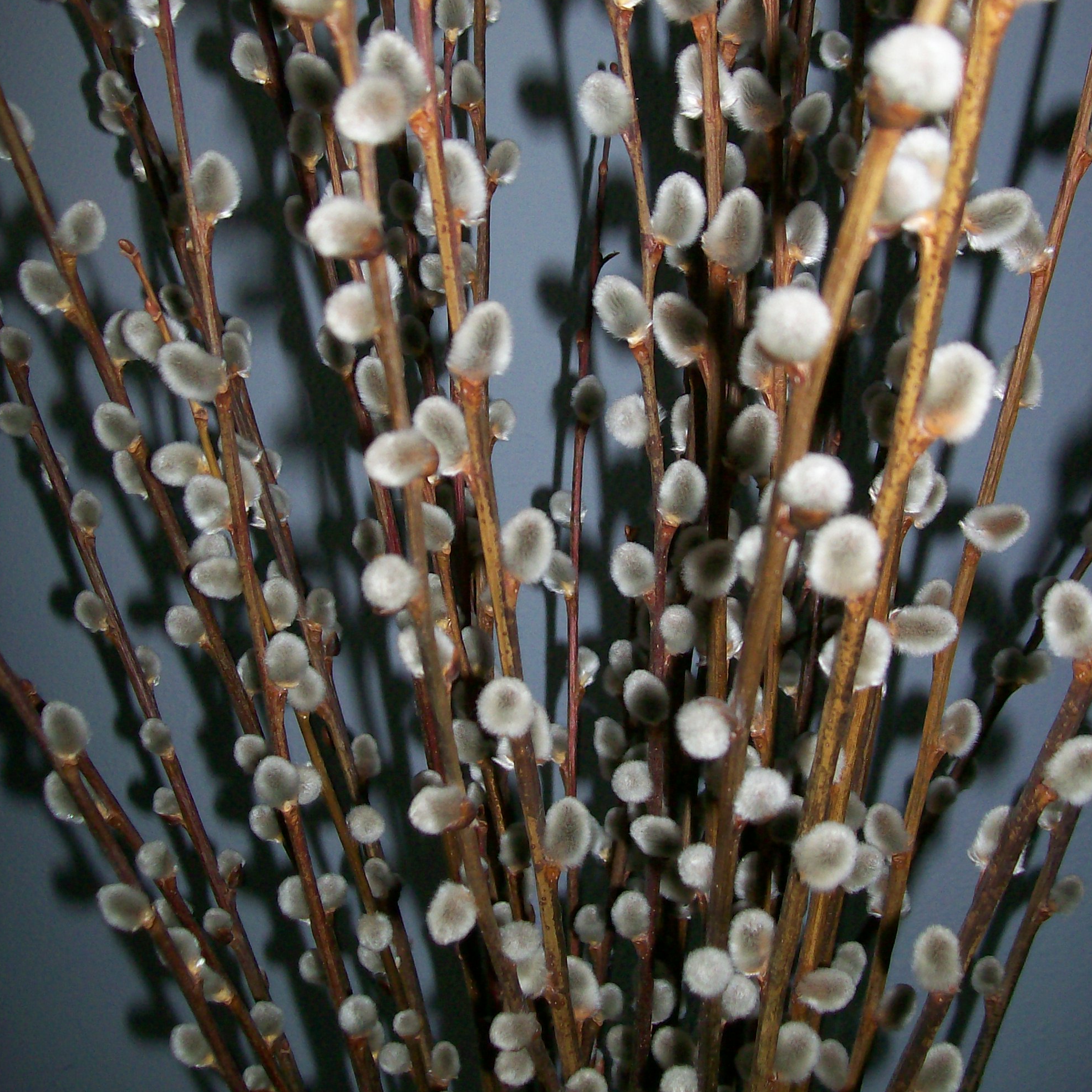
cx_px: 581
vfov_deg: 36.4
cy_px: 366
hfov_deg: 36.8
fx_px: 1642
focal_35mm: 46
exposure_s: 1/64
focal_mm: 6
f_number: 2.7
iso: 80
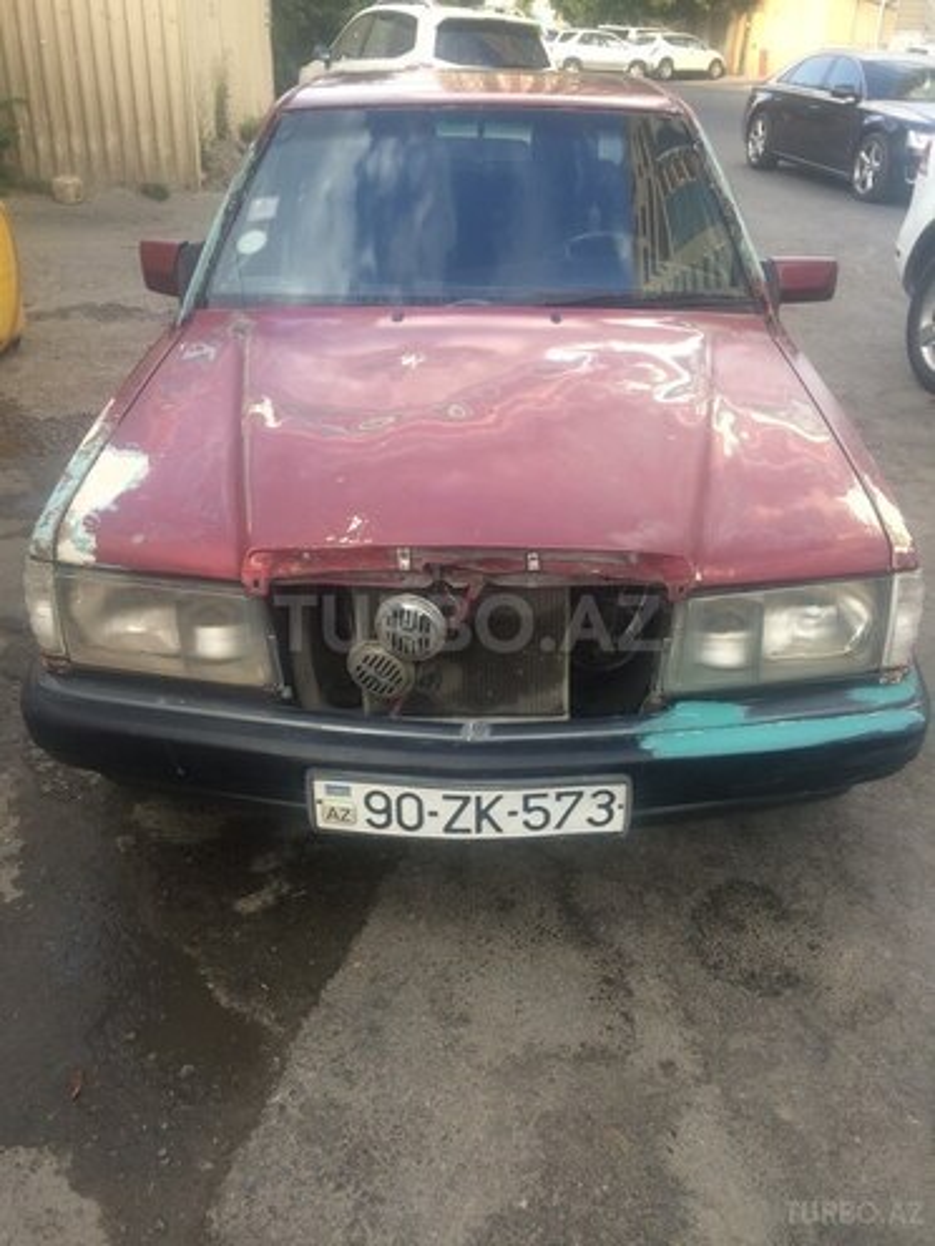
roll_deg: -2.2
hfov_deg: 48.2
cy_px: 623
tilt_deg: -29.7
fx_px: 1044
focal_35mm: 29
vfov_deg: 61.7
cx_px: 468
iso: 32
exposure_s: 1/147
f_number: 2.2
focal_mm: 4.15
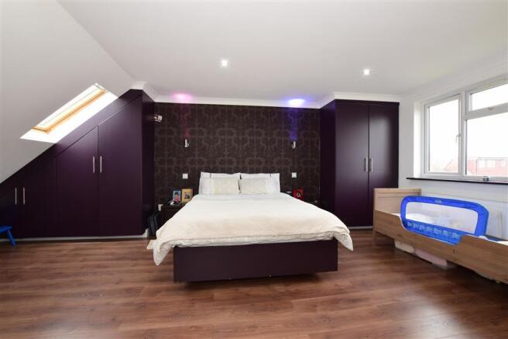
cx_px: 254
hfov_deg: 100.4
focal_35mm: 15
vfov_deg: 77.3
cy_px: 170
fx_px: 212
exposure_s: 1/3
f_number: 16
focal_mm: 10
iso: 400
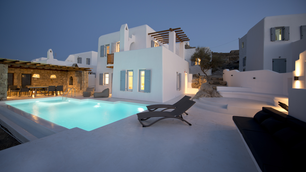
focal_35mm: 15
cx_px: 150
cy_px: 81
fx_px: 122
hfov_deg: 103.0
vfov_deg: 70.5
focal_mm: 14
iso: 100
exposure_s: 1/2.5
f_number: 2.8
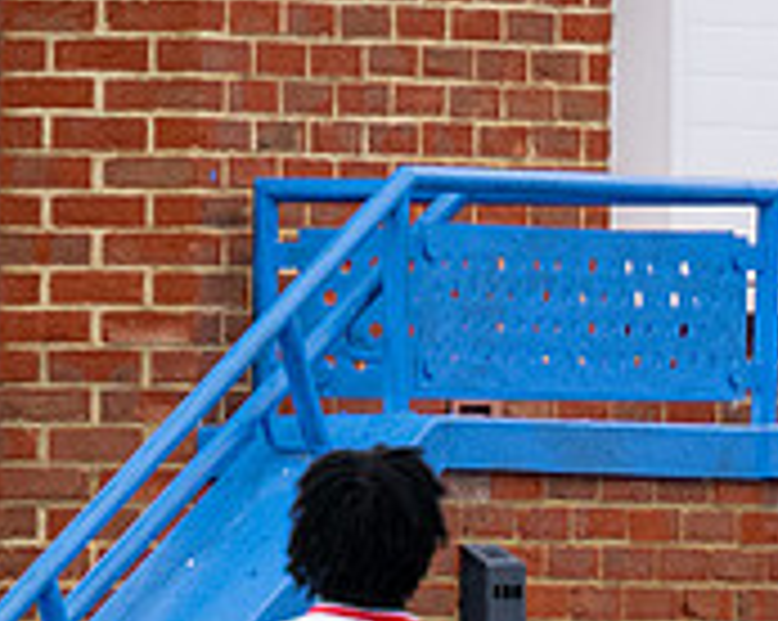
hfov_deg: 1.2
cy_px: 980
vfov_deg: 0.9
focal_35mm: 1636
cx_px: 1139
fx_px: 37628
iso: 400
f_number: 4
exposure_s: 1/2000
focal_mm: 220
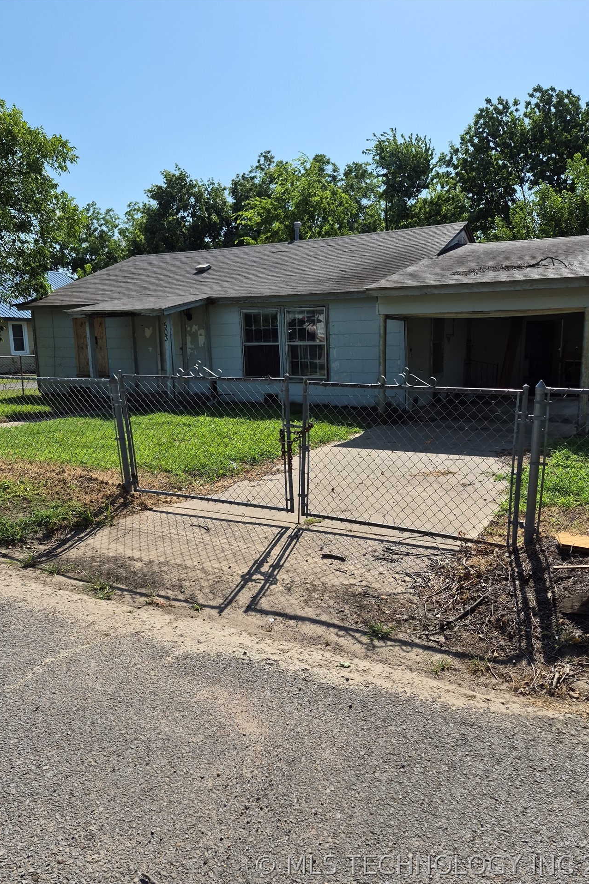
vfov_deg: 73.7
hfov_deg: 53.1
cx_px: 320
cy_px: 442
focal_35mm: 24
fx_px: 589
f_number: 1.8
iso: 80
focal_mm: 5.4
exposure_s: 1/6720
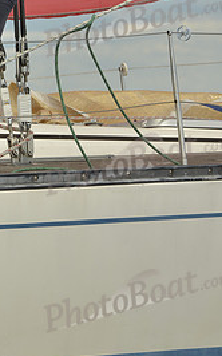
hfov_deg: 3.7
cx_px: -25
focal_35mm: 356
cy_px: 111
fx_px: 3450
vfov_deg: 5.9
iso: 200
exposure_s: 1/1000
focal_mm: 160
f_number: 7.1
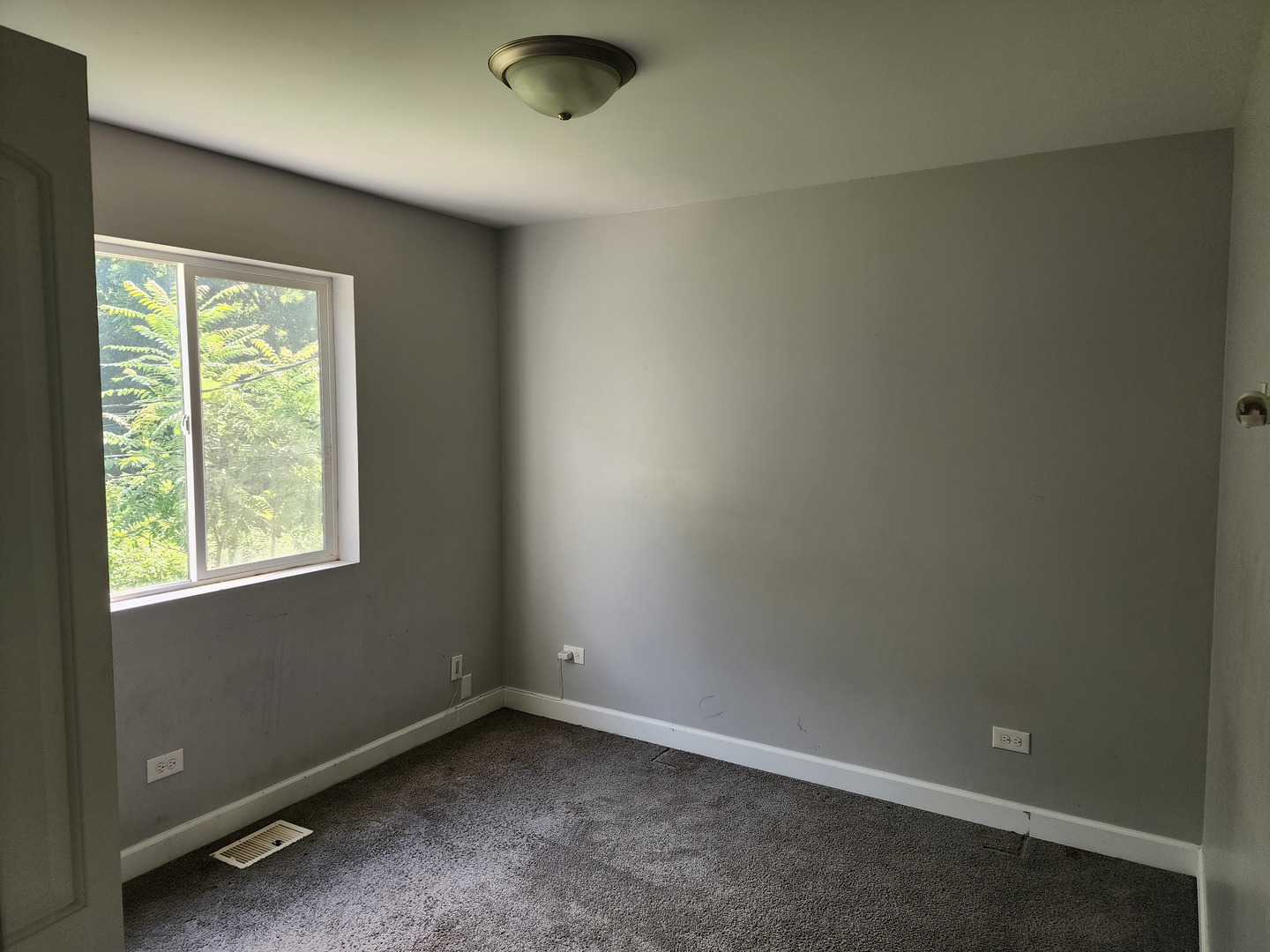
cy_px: 476
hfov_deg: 73.9
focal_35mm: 23
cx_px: 635
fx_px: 844
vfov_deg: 58.9
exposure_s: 1/180
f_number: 1.8
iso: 100
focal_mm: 6.4
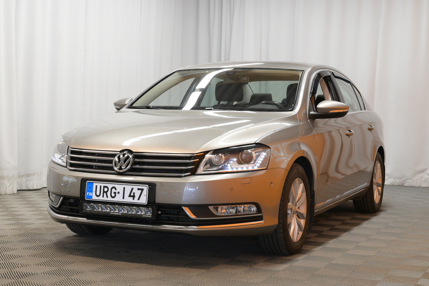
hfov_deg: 32.6
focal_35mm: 62
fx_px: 733
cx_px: 214
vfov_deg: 22.1
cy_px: 143
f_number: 5.6
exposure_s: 1/125
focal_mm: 41
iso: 2500
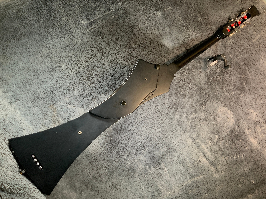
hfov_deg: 61.7
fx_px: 223
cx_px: 133
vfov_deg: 48.2
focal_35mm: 29
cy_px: 100
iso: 80
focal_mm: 3
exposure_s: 1/52
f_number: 1.8
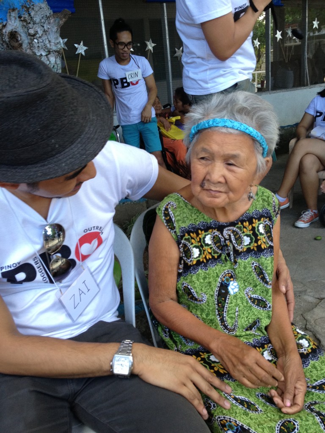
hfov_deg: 40.7
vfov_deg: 52.6
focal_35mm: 35
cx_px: 162
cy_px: 216
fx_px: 438
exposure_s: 1/120
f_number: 2.4
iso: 100
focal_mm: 4.28
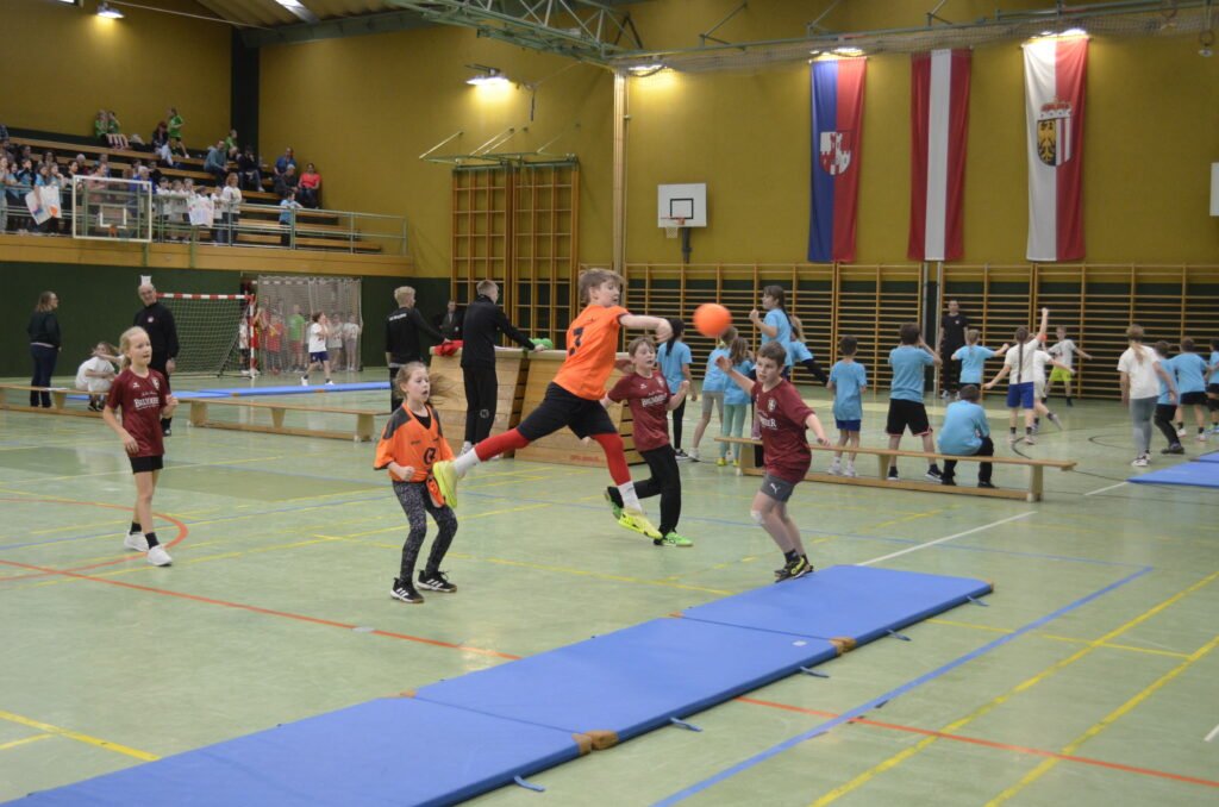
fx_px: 1470
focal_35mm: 44
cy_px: 404
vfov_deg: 30.7
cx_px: 610
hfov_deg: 45.0
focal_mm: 29
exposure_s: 1/320
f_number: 4.5
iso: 1600
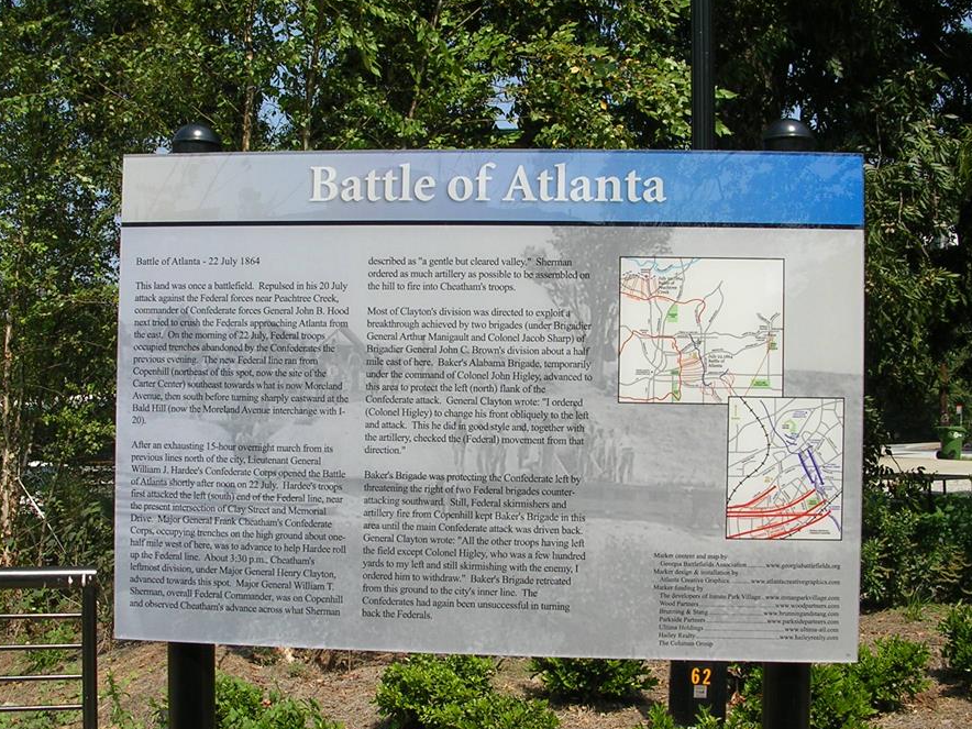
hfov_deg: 42.9
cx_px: 499
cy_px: 394
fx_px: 1235
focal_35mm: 44
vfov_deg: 32.9
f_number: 5.6
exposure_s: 1/274
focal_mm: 5.8
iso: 50
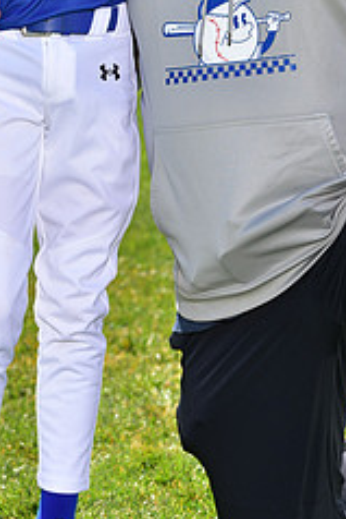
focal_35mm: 249
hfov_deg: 5.5
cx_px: 166
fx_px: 3584
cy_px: -89
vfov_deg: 8.2
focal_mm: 102
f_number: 5.6
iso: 80
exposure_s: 1/250
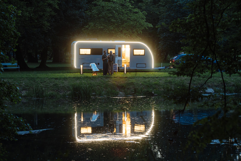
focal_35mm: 97
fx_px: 649
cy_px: 80
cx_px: 120
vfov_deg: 14.1
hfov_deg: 21.0
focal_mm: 97
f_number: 5.6
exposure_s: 1/5
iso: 640
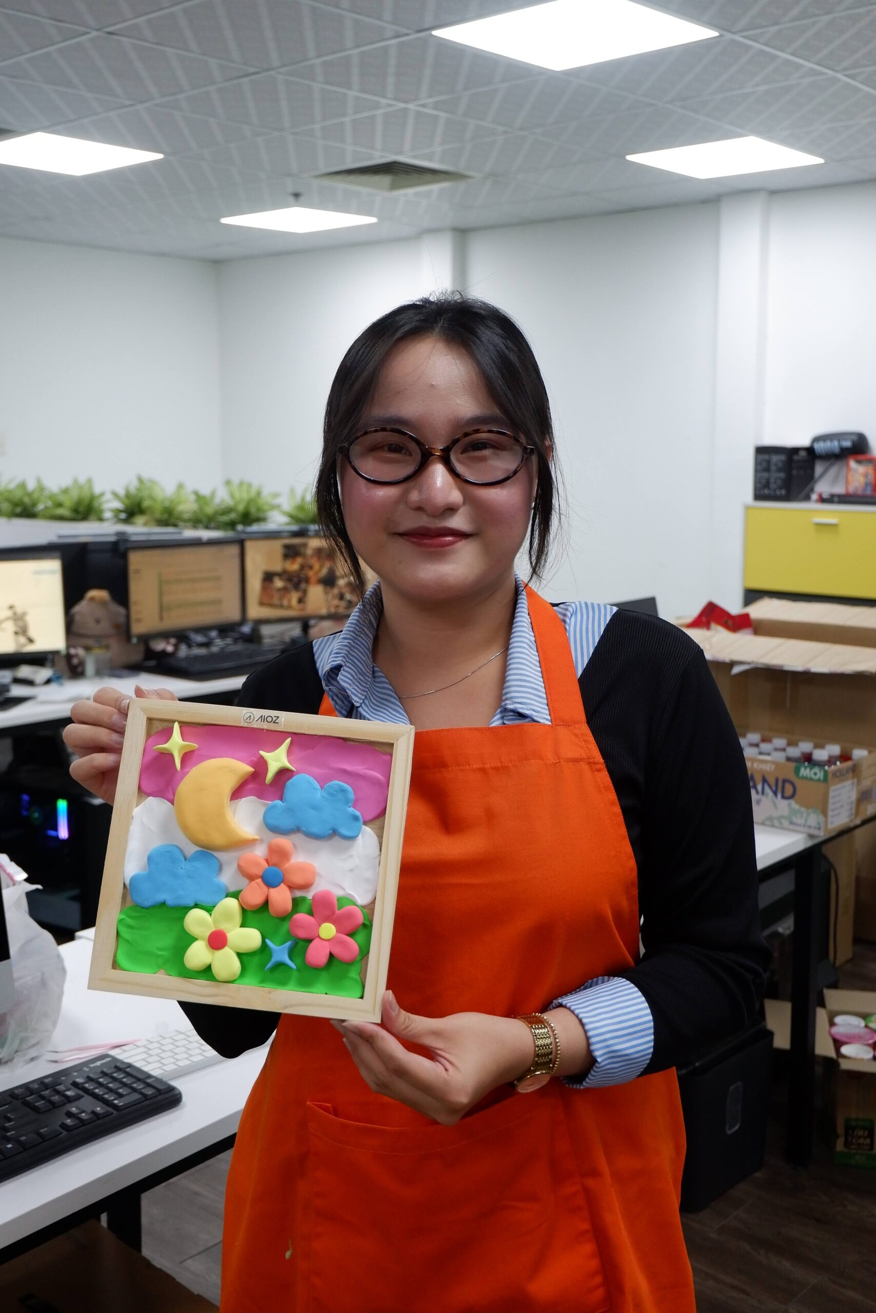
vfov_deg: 50.7
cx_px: 438
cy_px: 656
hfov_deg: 35.1
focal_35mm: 38
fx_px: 1387
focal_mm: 25.6
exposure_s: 1/140
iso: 1000
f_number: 4.5
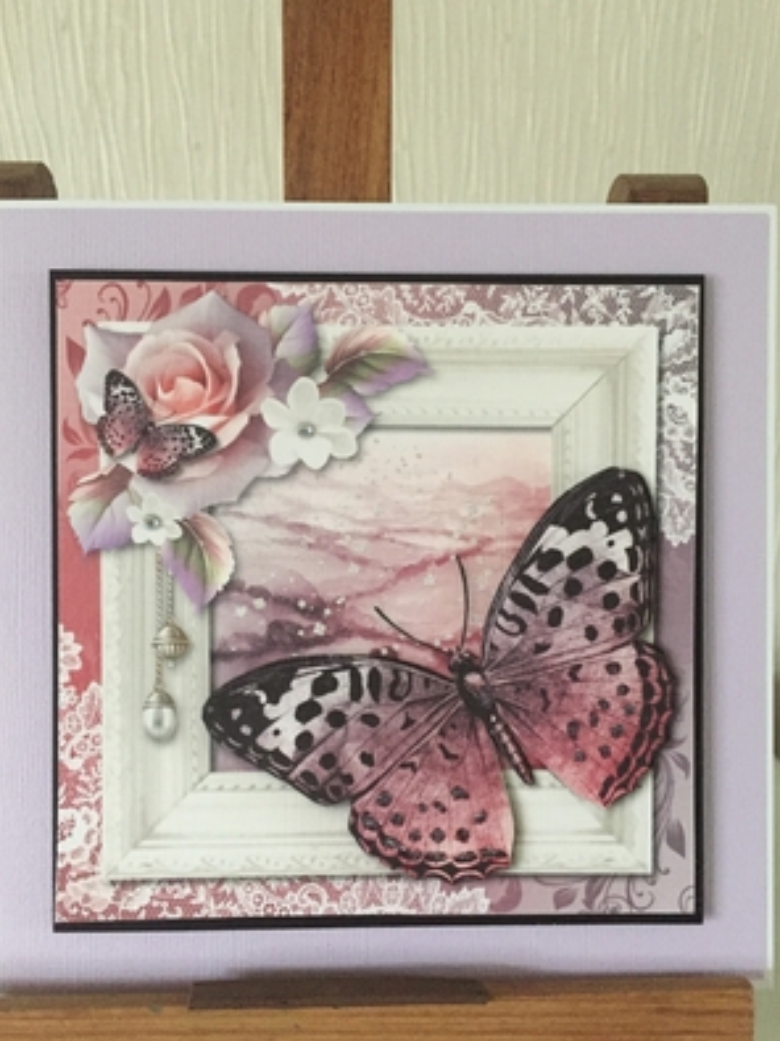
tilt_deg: -18.2
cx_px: 394
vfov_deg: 55.3
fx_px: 992
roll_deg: -0.7
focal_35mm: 33
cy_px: 548
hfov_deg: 42.9
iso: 320
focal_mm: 4.15
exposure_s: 1/17
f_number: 2.2
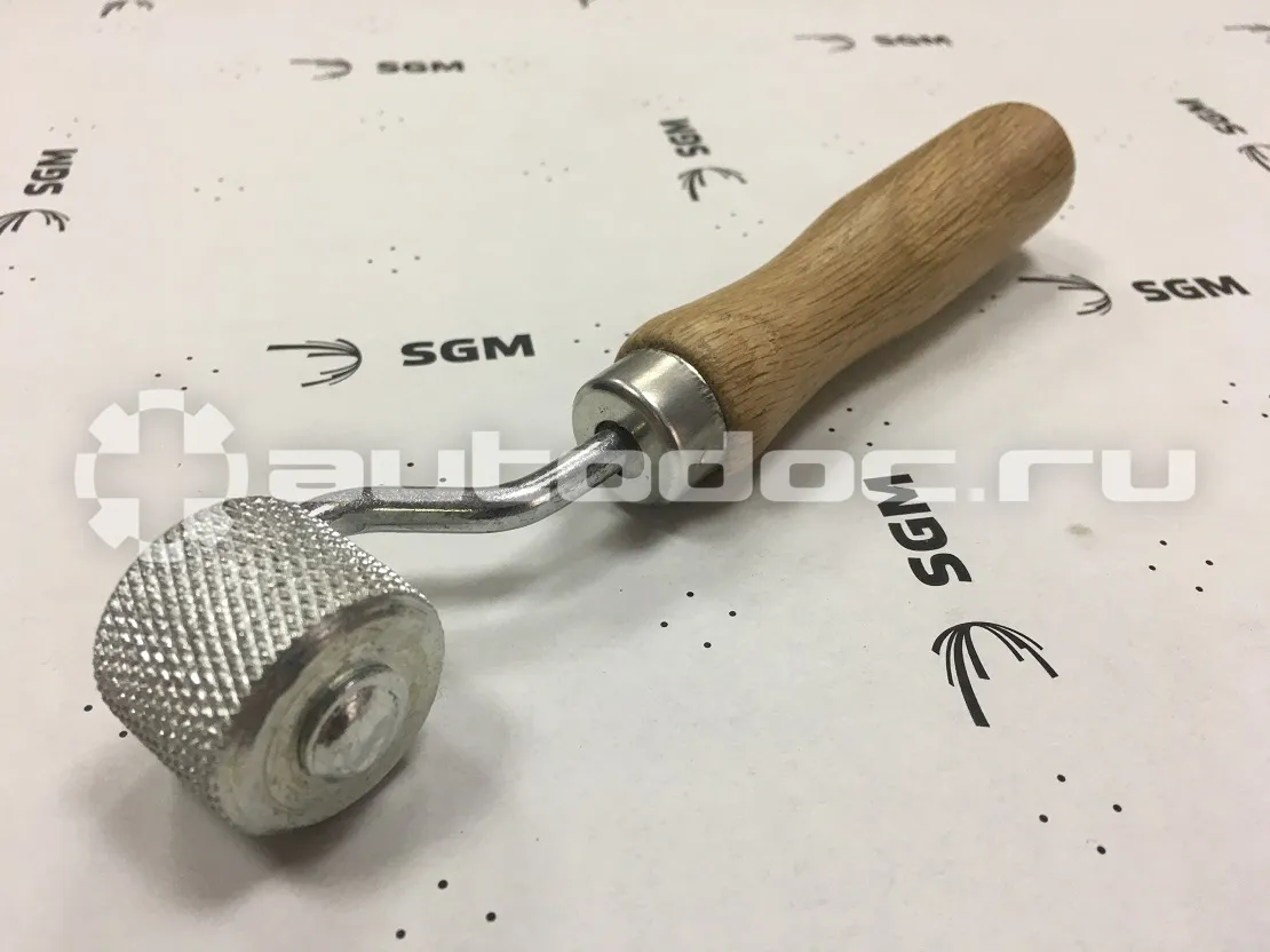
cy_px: 476
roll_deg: -2.9
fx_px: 1064
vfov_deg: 48.2
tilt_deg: -40.9
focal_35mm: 29
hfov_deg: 61.7
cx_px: 635
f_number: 2.2
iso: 40
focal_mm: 4.15
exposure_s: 1/33
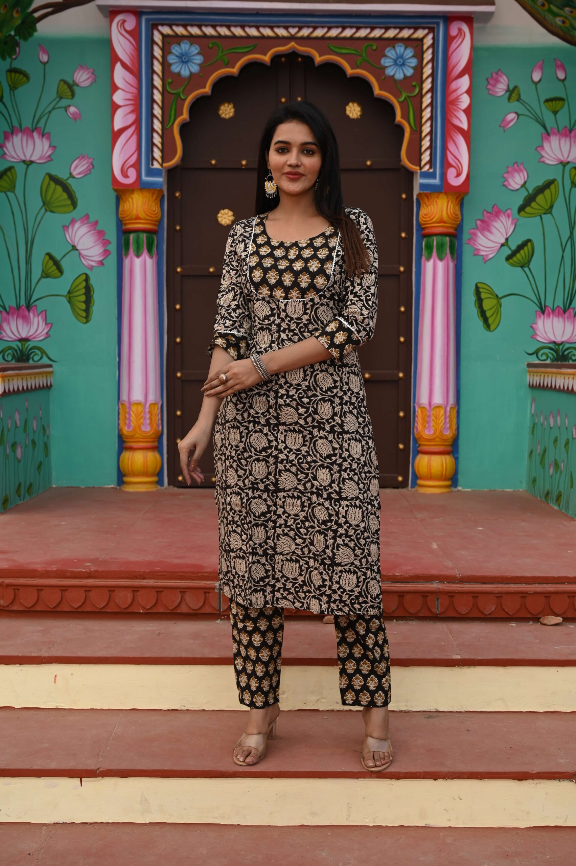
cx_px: 288
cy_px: 433
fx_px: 1009
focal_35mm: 42
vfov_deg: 46.4
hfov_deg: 31.8
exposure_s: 1/160
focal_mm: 42
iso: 200
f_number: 5.6
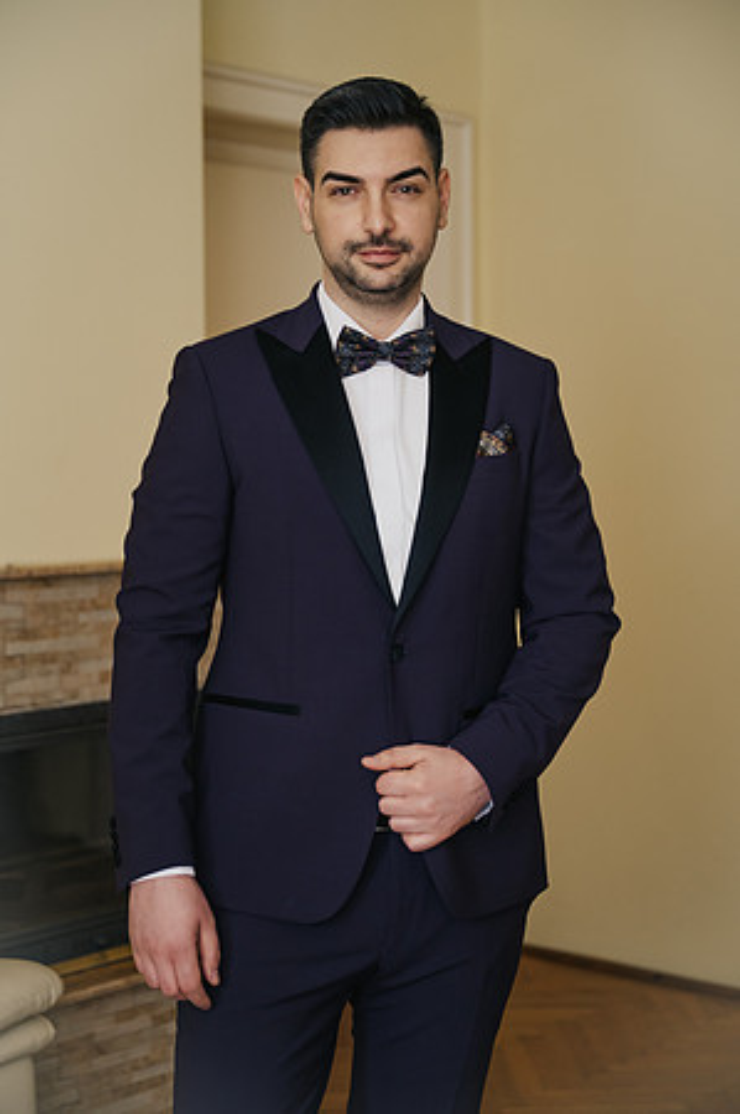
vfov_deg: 33.4
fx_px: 1854
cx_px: 370
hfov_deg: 22.6
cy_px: 557
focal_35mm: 60
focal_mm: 60
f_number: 2.8
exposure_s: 1/125
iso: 1250
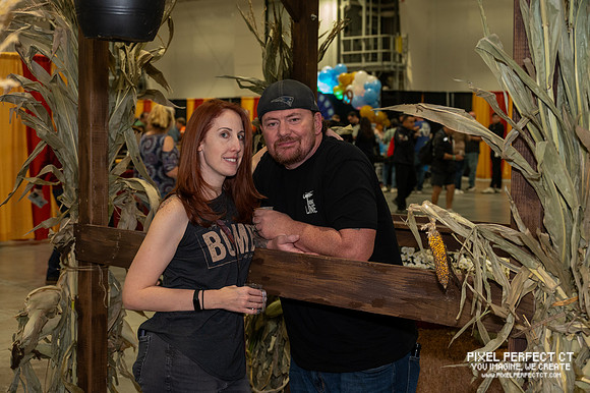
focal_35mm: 56
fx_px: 917
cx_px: 295
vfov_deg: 24.2
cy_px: 196
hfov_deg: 35.7
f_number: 5.6
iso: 3200
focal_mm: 56
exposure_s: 1/60
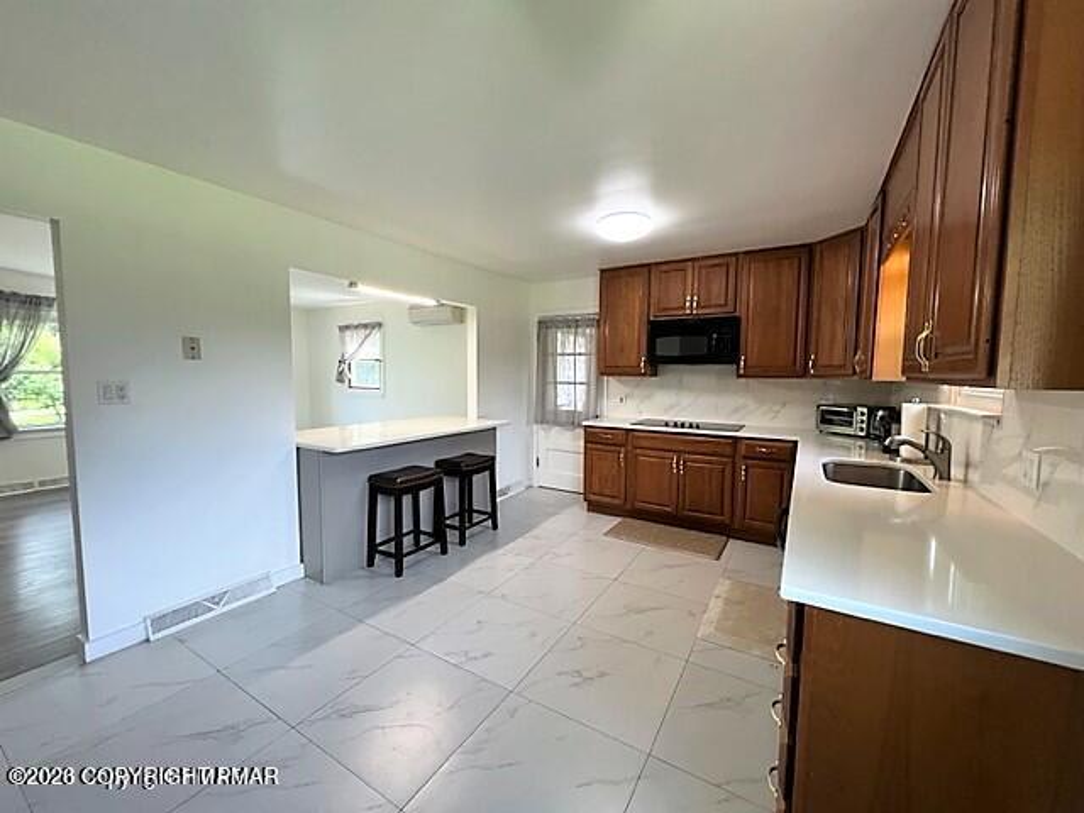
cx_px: 542
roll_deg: -0.5
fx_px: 407
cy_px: 406
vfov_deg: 89.9
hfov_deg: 106.2
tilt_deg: -4.9
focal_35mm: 13
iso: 125
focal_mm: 1.57
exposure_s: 1/120
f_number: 1.8
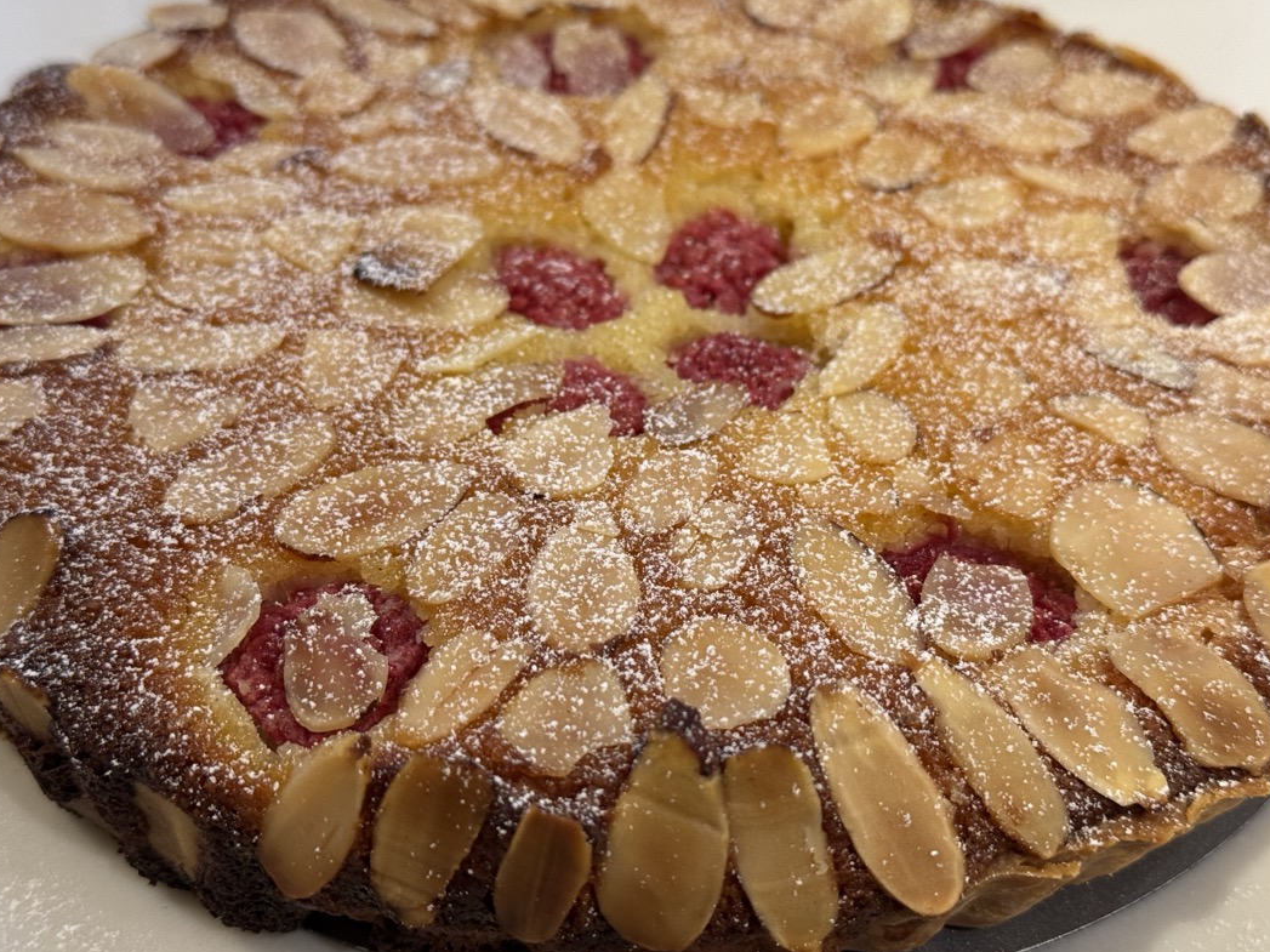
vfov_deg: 26.6
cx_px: 653
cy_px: 467
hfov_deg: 34.9
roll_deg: -2.8
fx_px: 2018
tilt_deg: -39.2
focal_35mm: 55
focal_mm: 6.76
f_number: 1.78
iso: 125
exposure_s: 1/60
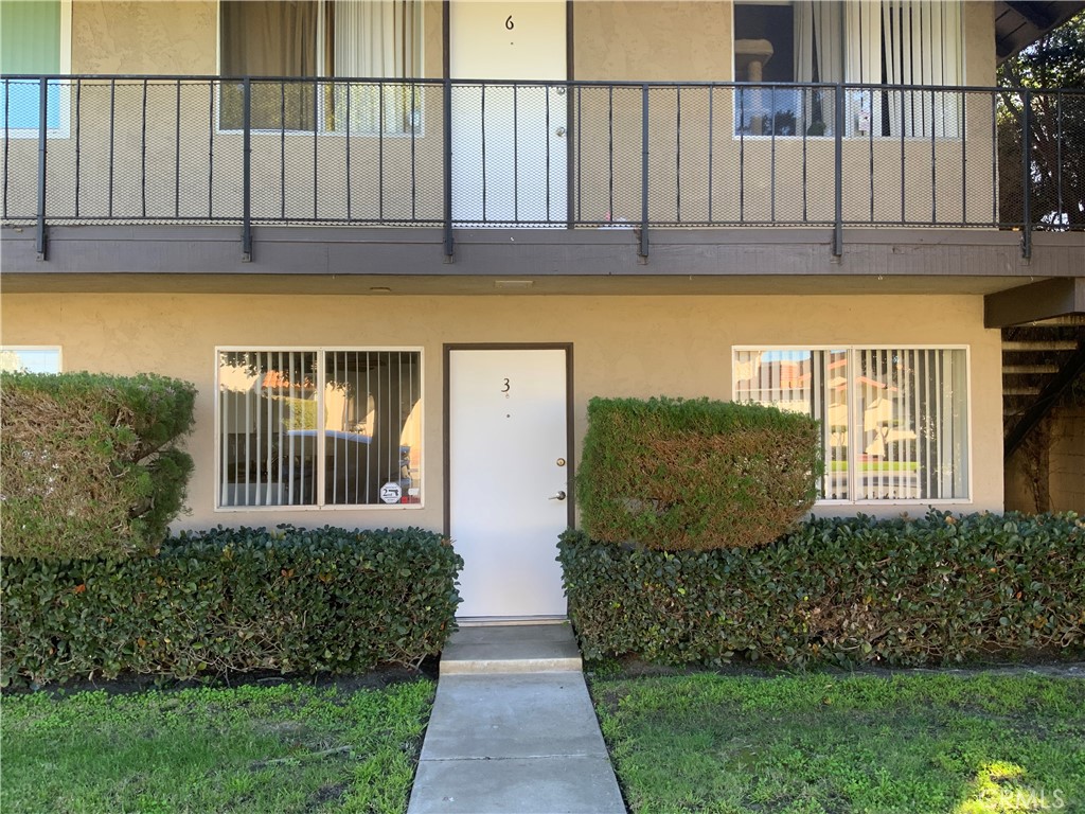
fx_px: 909
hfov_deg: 61.7
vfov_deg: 48.2
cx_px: 542
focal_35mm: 29
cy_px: 407
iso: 32
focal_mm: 3
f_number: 1.8
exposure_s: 1/122
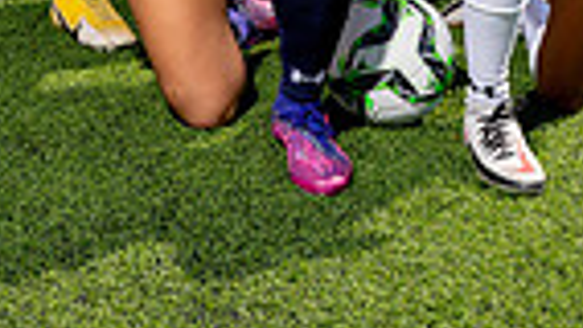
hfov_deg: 18.5
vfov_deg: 9.3
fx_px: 1794
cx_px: 279
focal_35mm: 116
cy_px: -472
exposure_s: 1/250
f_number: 8
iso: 100
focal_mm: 35
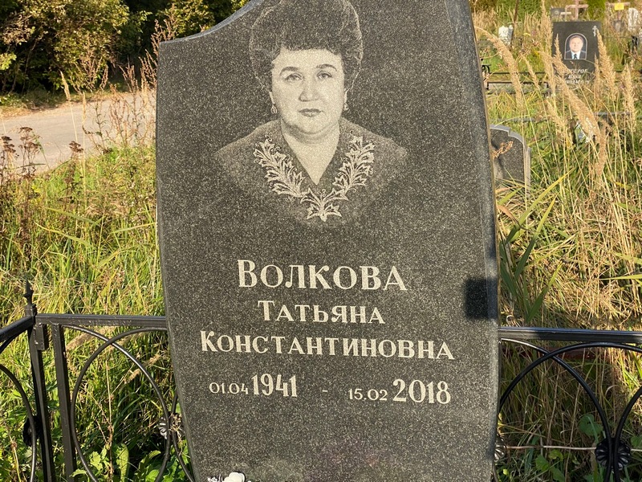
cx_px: 321
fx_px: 964
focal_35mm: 52
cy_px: 241
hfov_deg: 36.8
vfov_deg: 28.0
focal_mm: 6
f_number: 2
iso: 20
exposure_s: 1/551
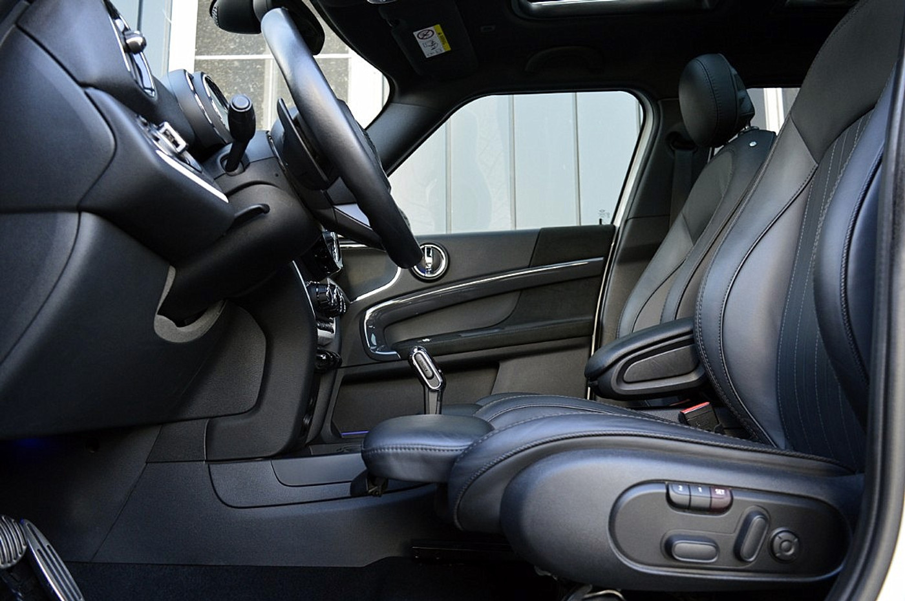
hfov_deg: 62.0
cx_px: 452
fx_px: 753
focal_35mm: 30
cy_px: 300
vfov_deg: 43.5
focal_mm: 20
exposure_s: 1/60
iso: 800
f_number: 5
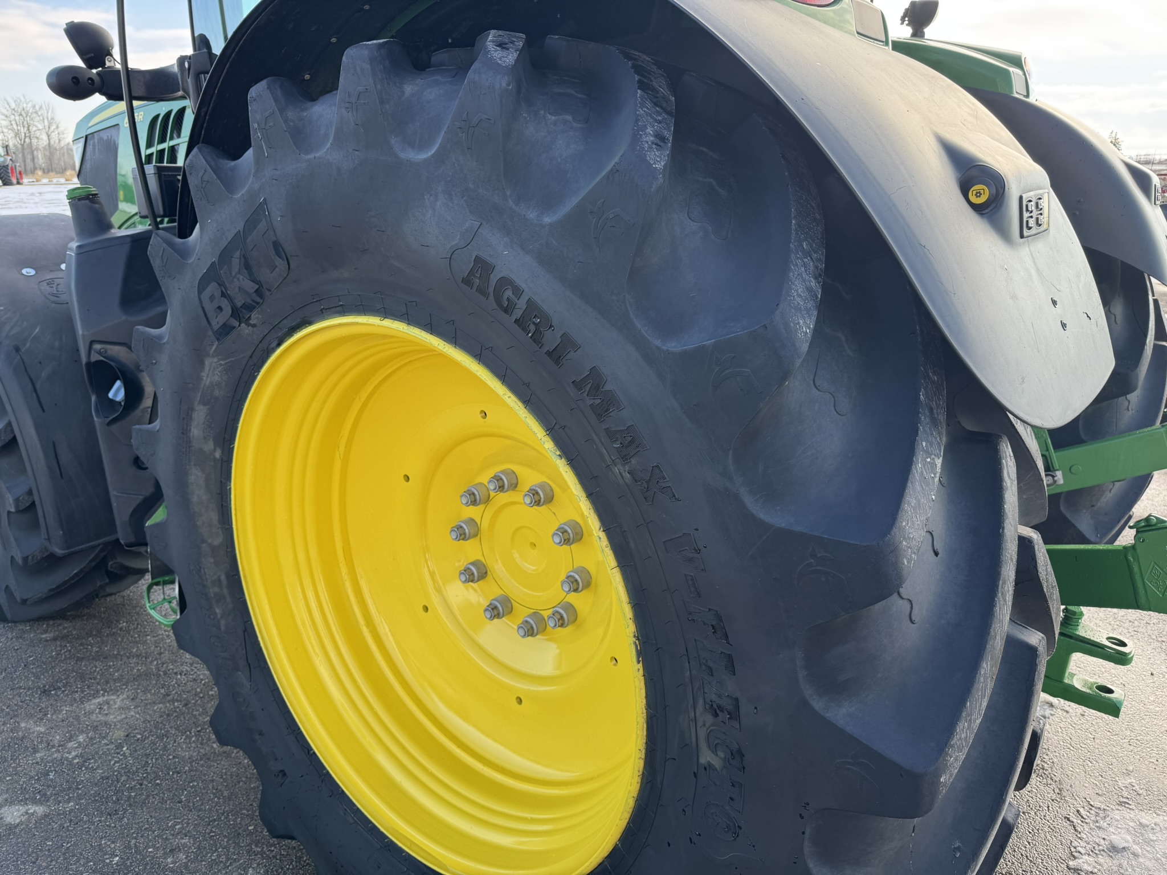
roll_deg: -0.4
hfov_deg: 71.6
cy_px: 438
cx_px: 584
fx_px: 809
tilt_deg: -17.6
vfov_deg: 56.8
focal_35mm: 24
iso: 80
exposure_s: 1/633
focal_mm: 6.76
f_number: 1.78
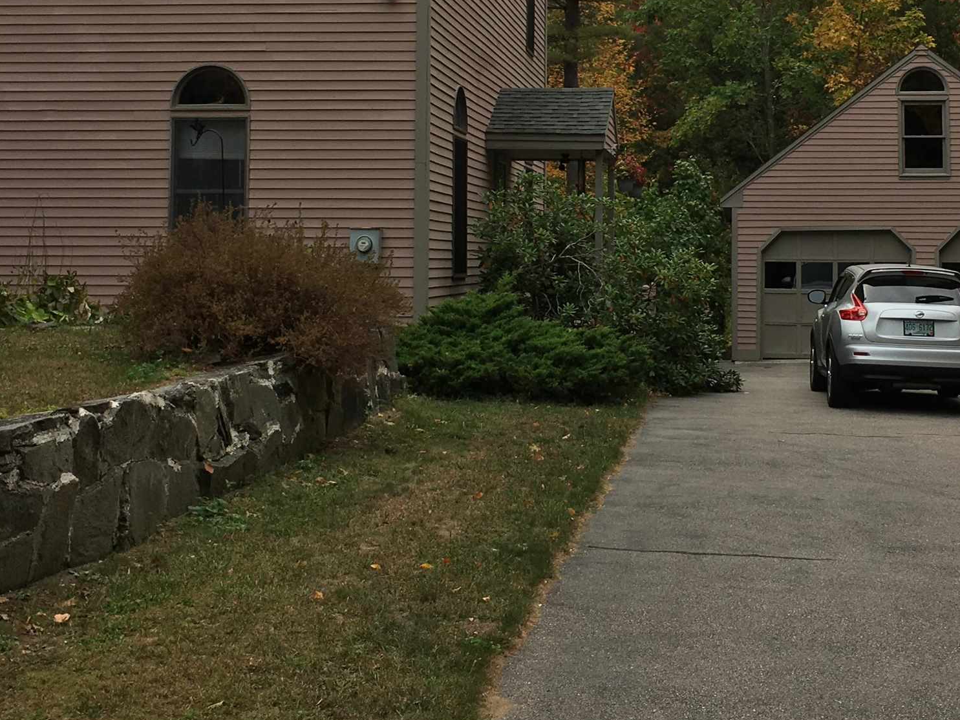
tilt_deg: +3.6
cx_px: 575
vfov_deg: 24.0
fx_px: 1664
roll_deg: -0.5
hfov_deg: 32.1
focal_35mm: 60
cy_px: 129
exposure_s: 1/172
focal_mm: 4.15
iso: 25
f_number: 2.2
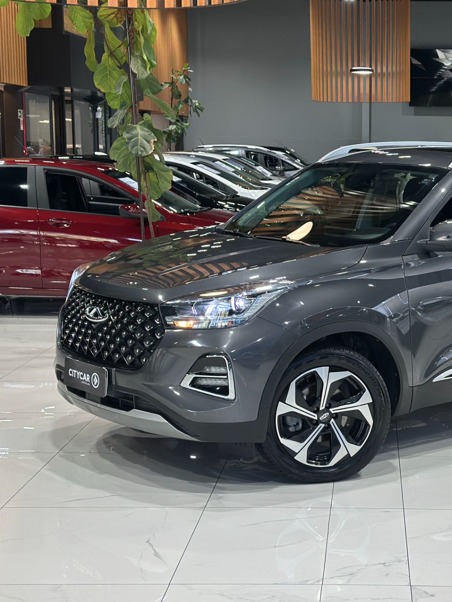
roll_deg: -0.9
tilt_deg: -8.1
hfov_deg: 22.2
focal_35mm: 65
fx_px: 1132
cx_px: 374
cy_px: 300
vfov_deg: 29.8
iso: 200
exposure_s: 1/120
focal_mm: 6.86
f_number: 1.78
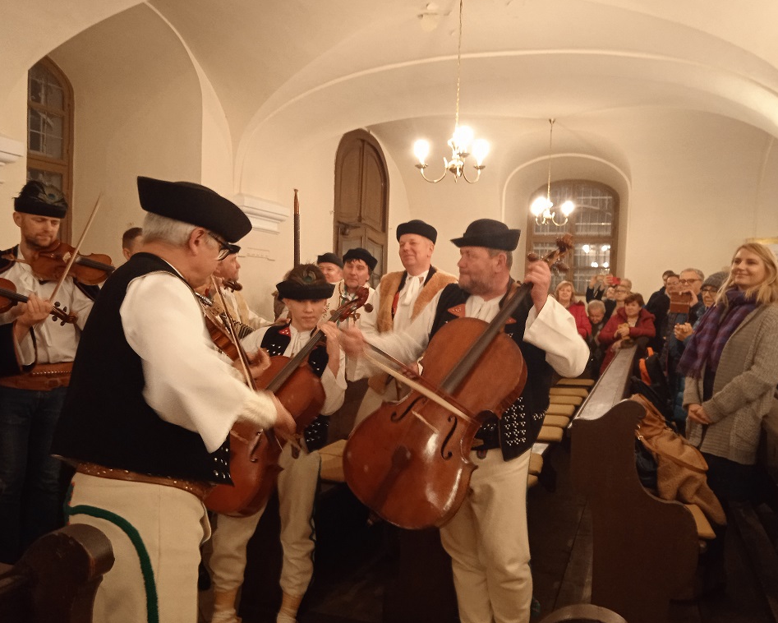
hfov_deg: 58.7
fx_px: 691
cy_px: 315
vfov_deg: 48.5
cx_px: 421
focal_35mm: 30
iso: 784
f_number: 2.2
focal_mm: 3.43
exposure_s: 1/14.3
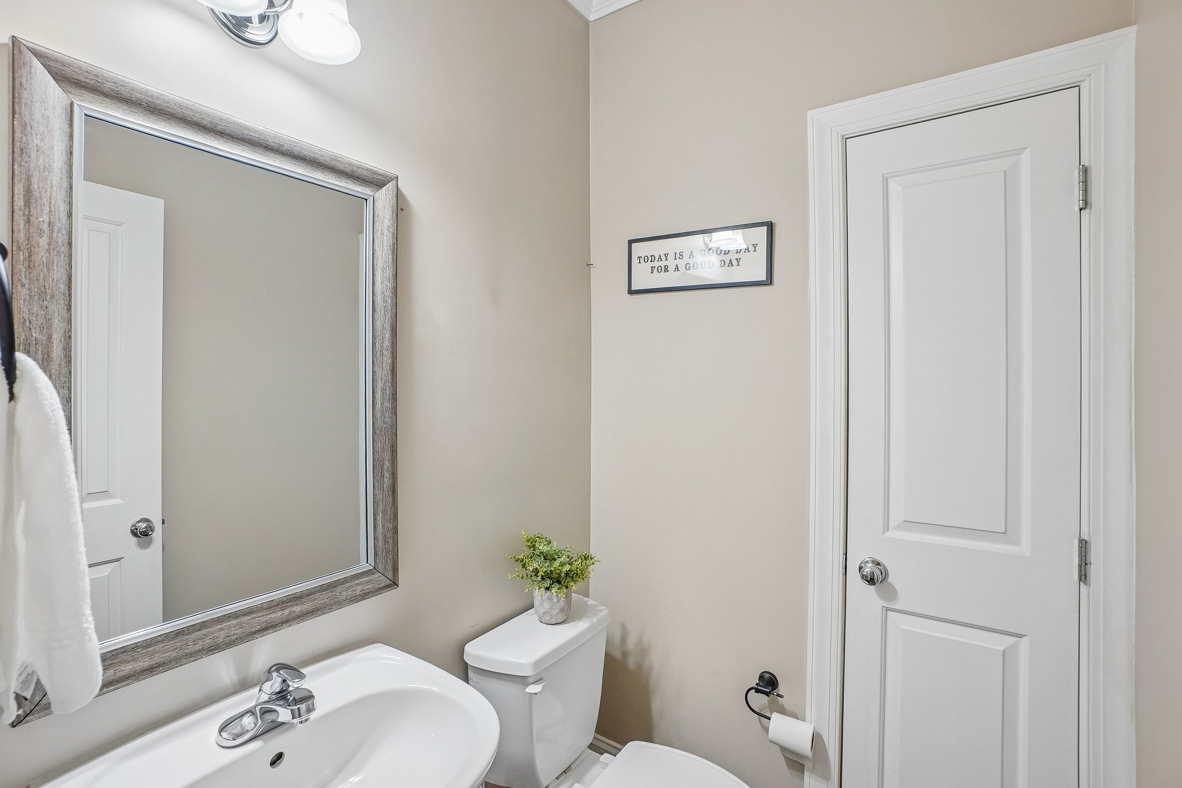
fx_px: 492
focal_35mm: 15
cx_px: 591
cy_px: 394
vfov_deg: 77.3
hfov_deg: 100.4
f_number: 8
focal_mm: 10
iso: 400
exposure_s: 1/5
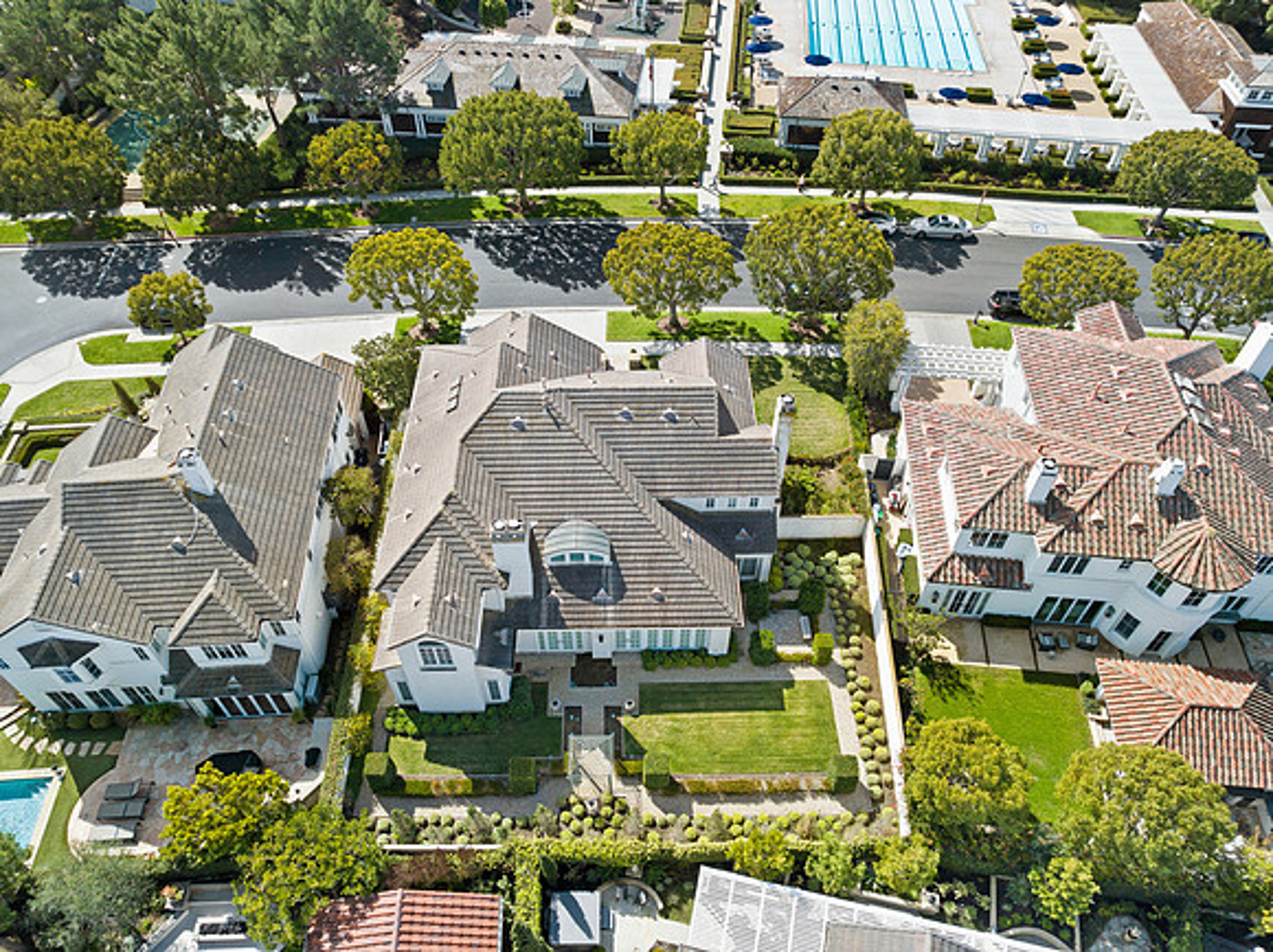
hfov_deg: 71.6
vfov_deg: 56.7
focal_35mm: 24
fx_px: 882
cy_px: 476
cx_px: 636
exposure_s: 1/80
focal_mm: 12.29
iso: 210
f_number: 2.8
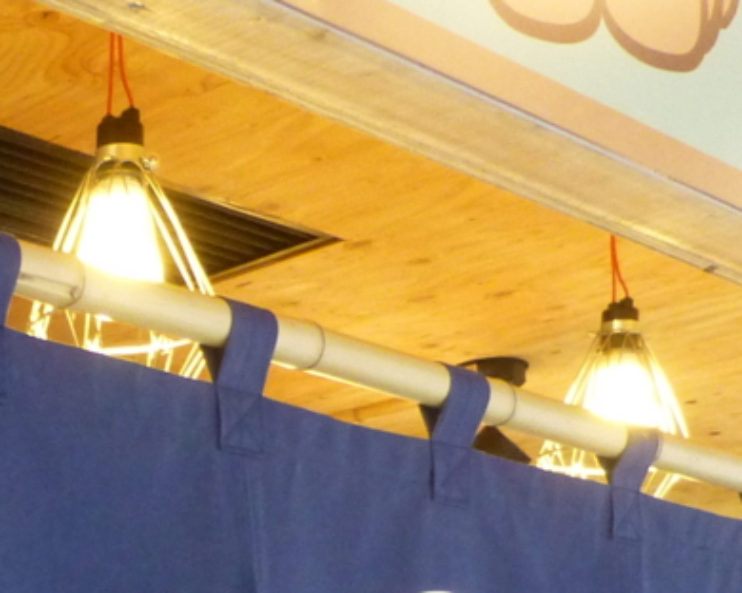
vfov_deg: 14.6
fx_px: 2108
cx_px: -25
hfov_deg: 19.3
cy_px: 952
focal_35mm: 96
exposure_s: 1/30
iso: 400
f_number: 3.3
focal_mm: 4.3
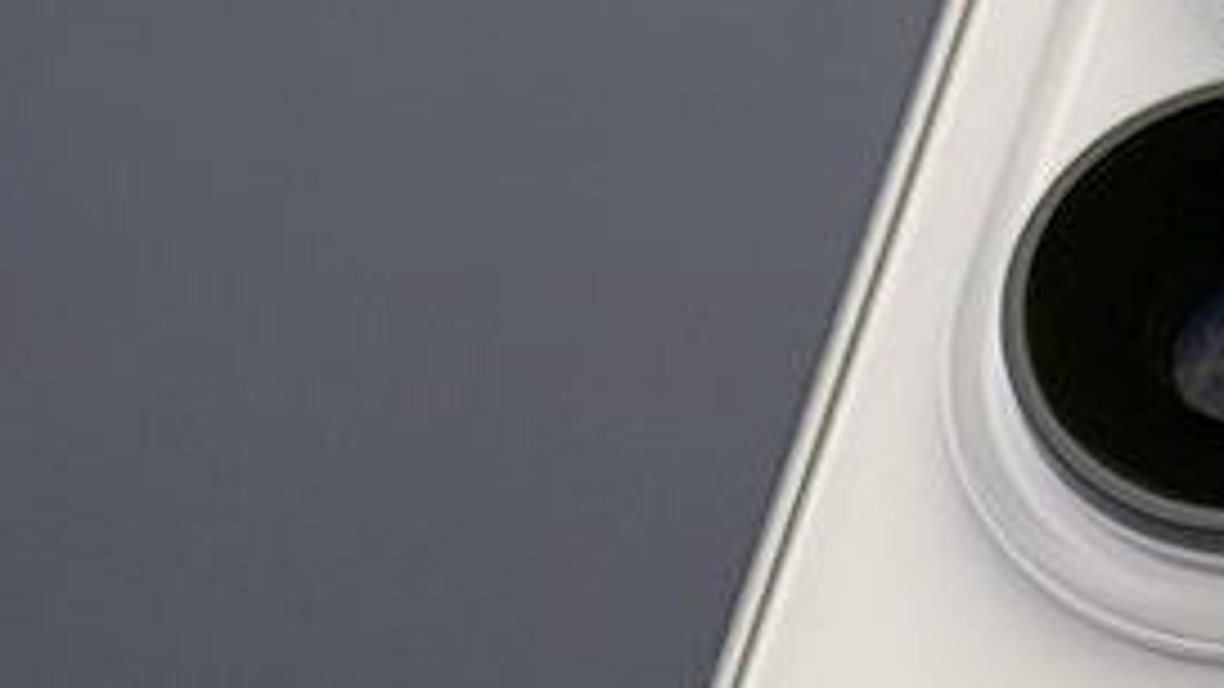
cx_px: 778
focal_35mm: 365
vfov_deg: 3.3
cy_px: 1639
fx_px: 11846
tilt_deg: -45.2
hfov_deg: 5.9
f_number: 1.78
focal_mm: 6.76
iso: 50
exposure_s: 1/100
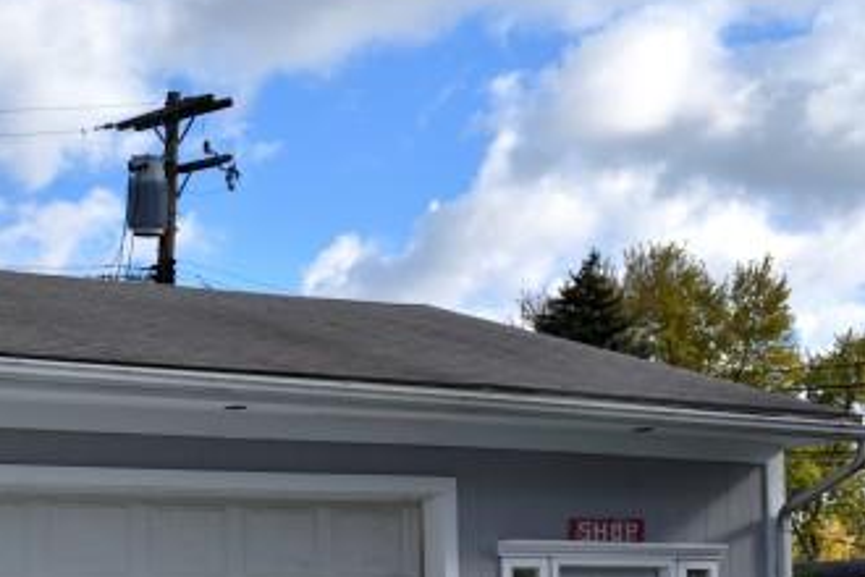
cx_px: 58
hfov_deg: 26.9
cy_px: 551
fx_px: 1730
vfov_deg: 18.5
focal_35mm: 72
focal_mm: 22
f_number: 8
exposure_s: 1/250
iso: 100
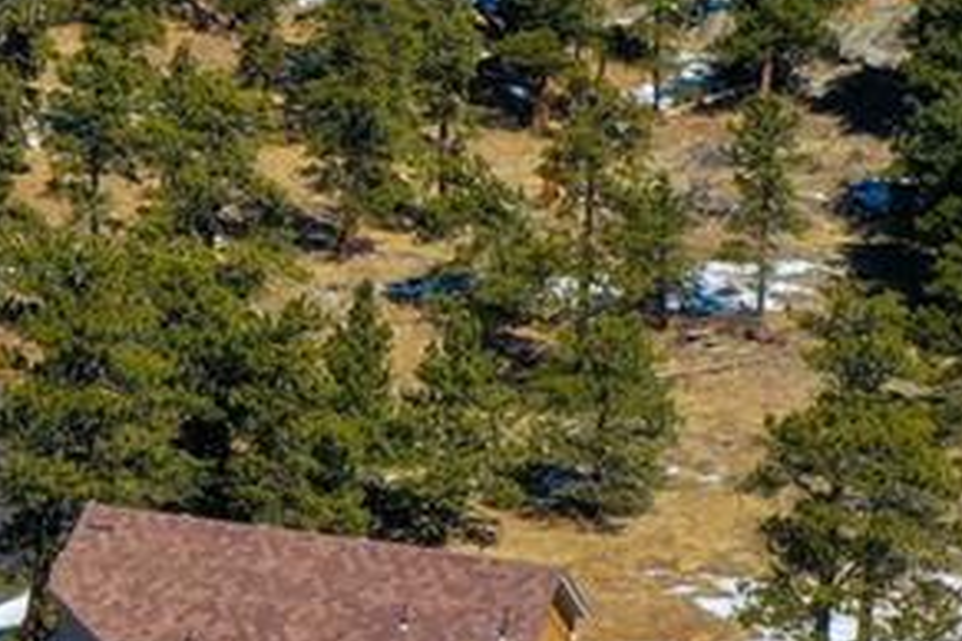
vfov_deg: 8.9
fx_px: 4115
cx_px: -1567
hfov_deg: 10.7
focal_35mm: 154
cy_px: 251
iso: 100
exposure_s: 1/400
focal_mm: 10.26
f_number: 6.3
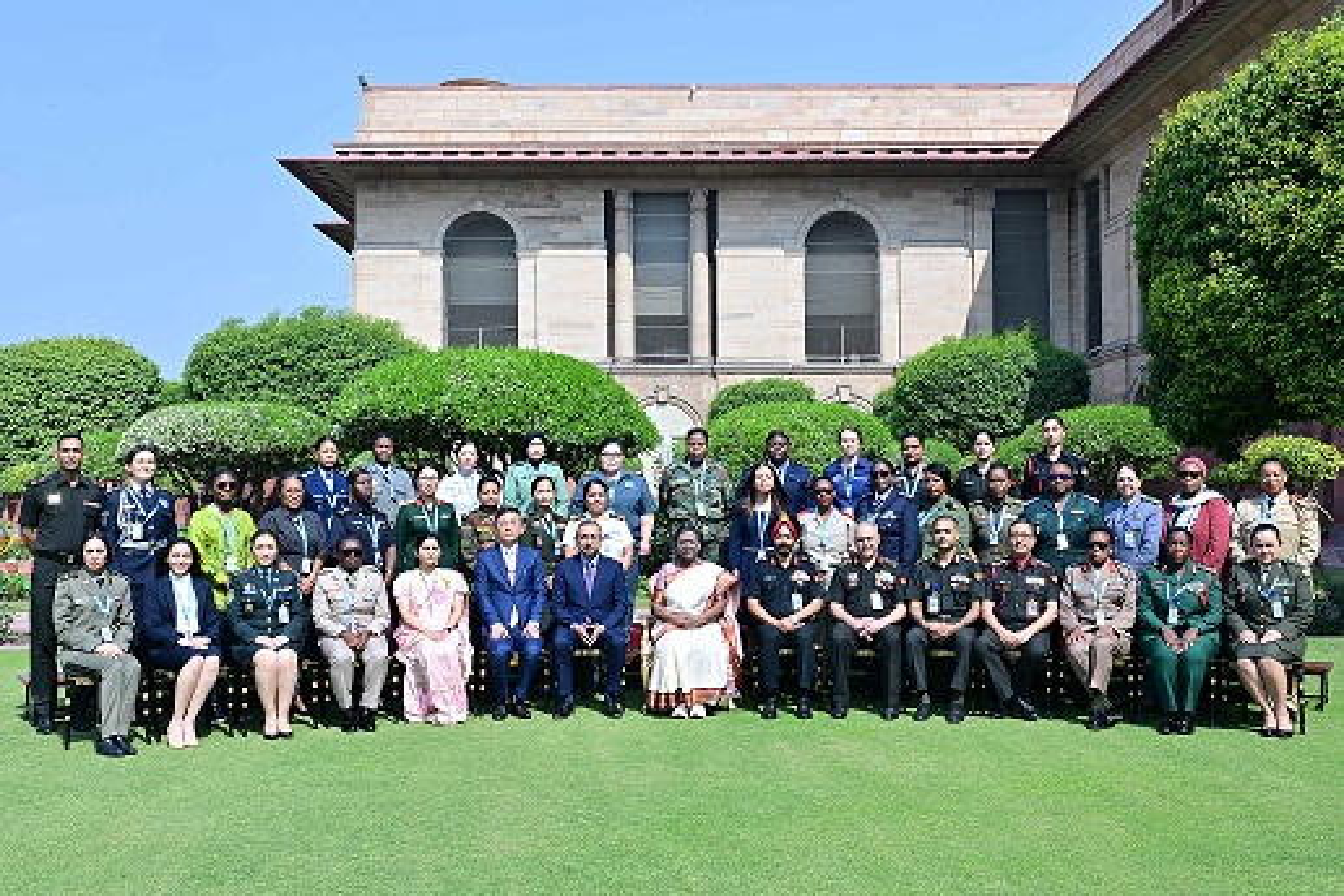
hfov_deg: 53.1
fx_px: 1344
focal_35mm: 36
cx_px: 672
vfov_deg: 36.9
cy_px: 448
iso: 500
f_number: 18
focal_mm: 36
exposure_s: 1/200
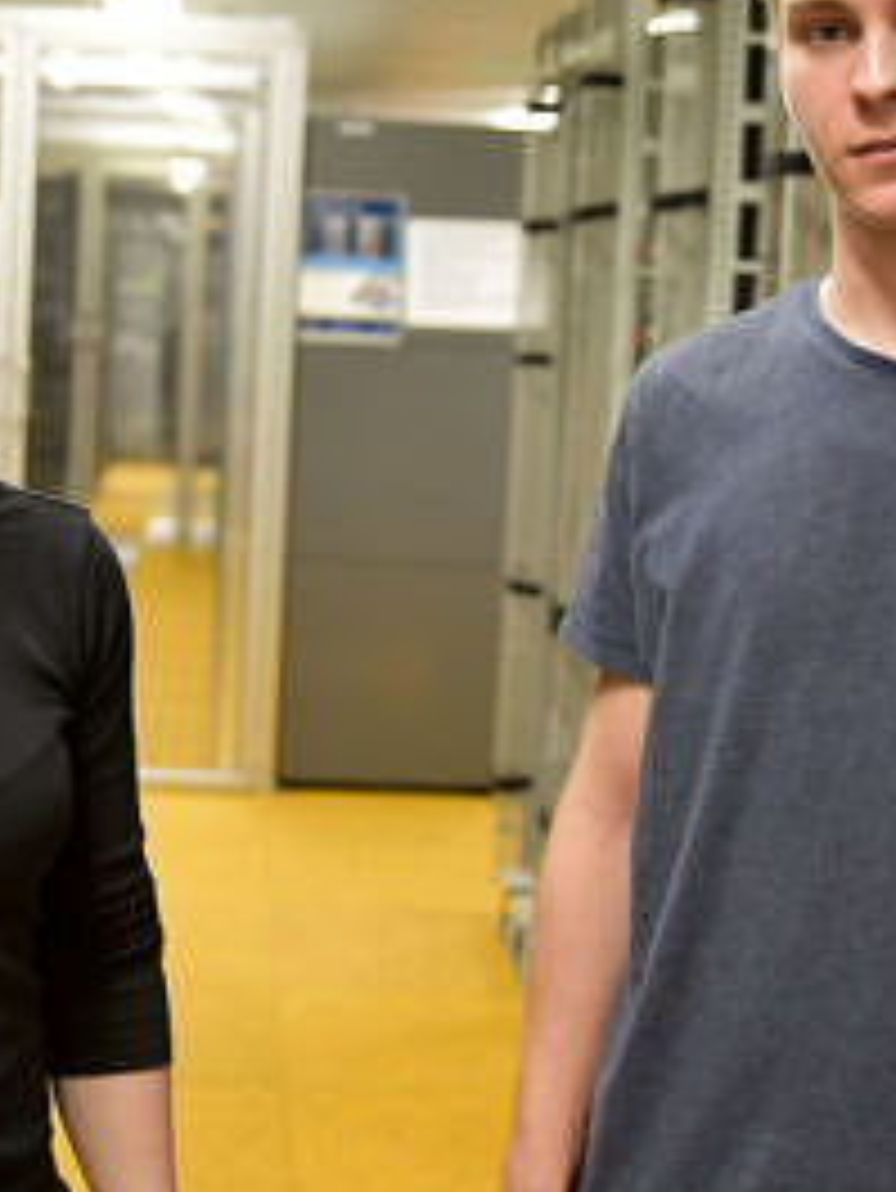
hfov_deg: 24.0
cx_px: 342
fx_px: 2104
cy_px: 481
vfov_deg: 31.6
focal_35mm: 61
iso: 900
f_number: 2.8
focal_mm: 35
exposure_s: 1/60
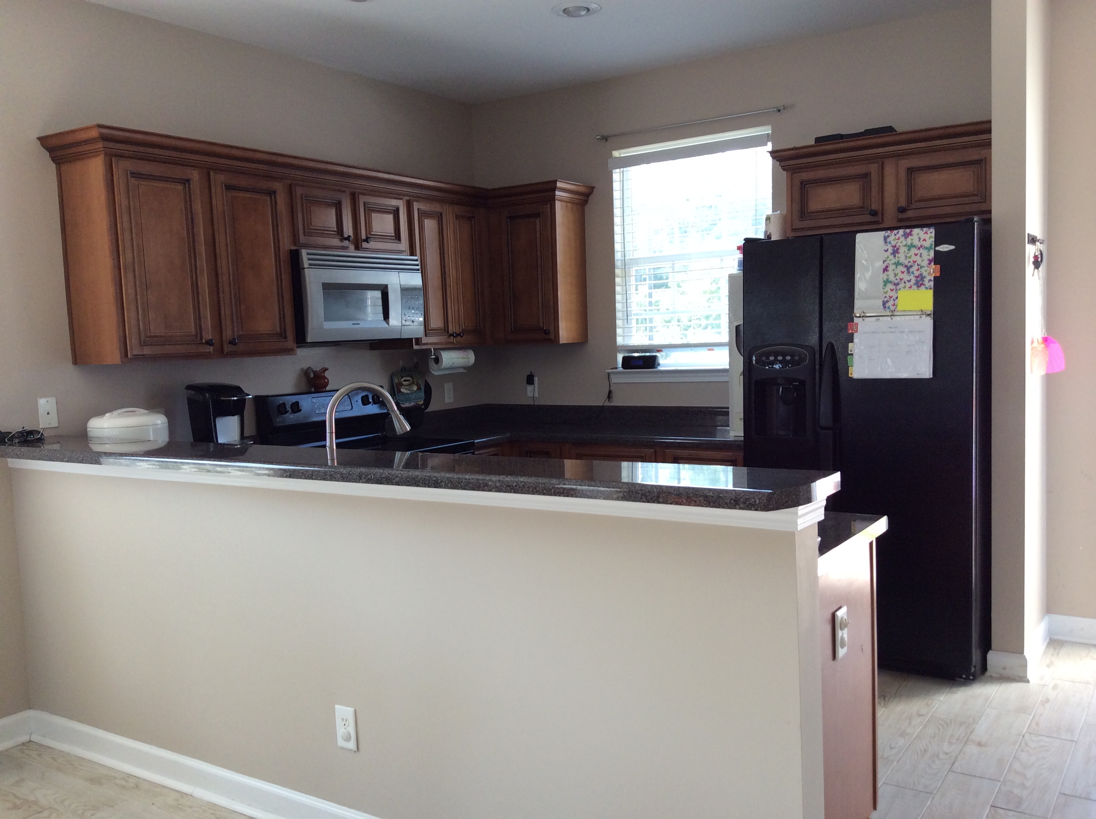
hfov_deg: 55.4
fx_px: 1043
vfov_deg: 42.8
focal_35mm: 33
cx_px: 548
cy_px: 410
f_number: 2.4
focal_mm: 3.3
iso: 50
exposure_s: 1/60
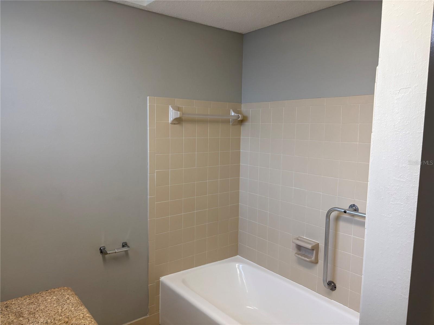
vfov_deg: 53.1
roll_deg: -0.3
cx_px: 217
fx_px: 326
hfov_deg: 67.3
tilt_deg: -4.9
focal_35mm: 26
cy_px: 162
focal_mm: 5.96
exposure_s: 1/120
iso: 125
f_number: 1.6
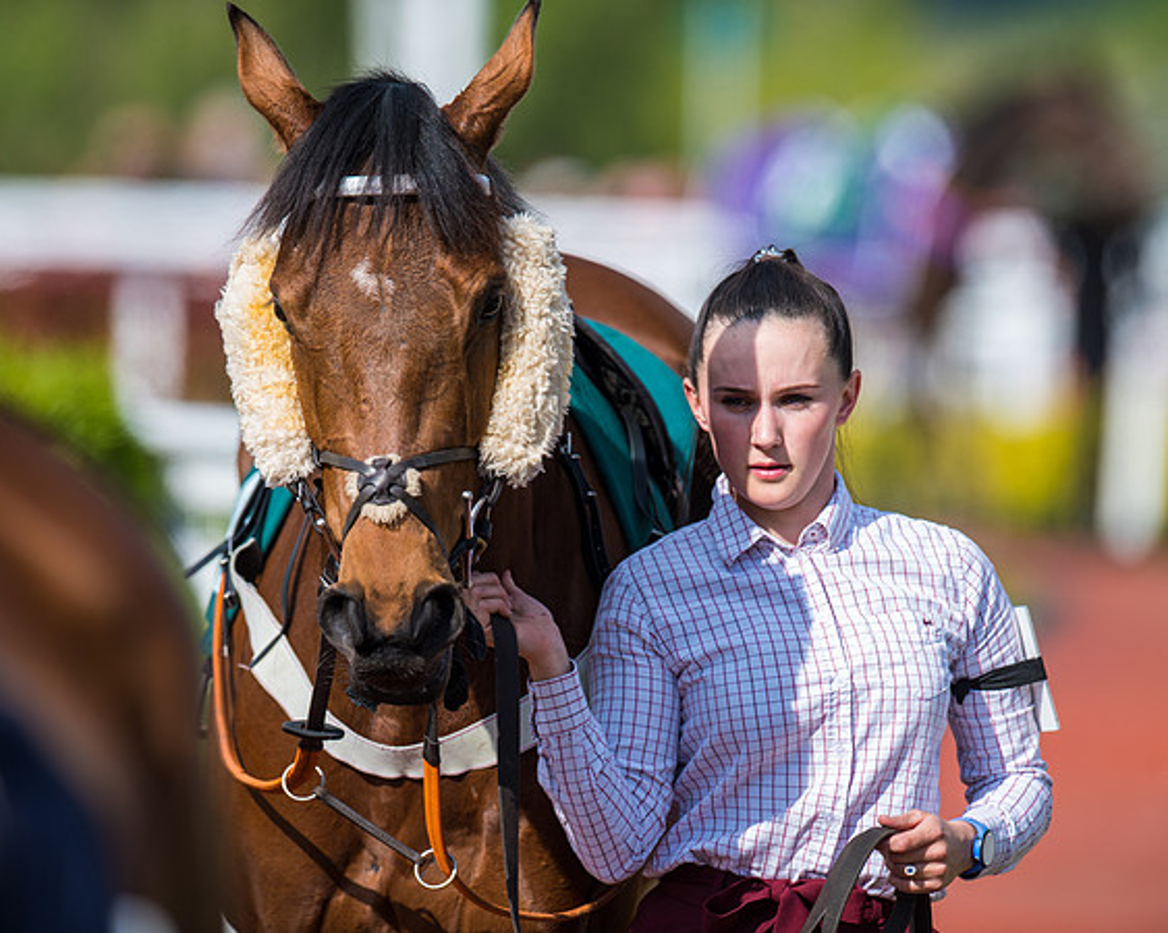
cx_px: 584
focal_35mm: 451
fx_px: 15586
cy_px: 466
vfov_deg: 3.4
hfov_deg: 4.3
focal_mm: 400
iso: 160
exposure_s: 1/1250
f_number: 5
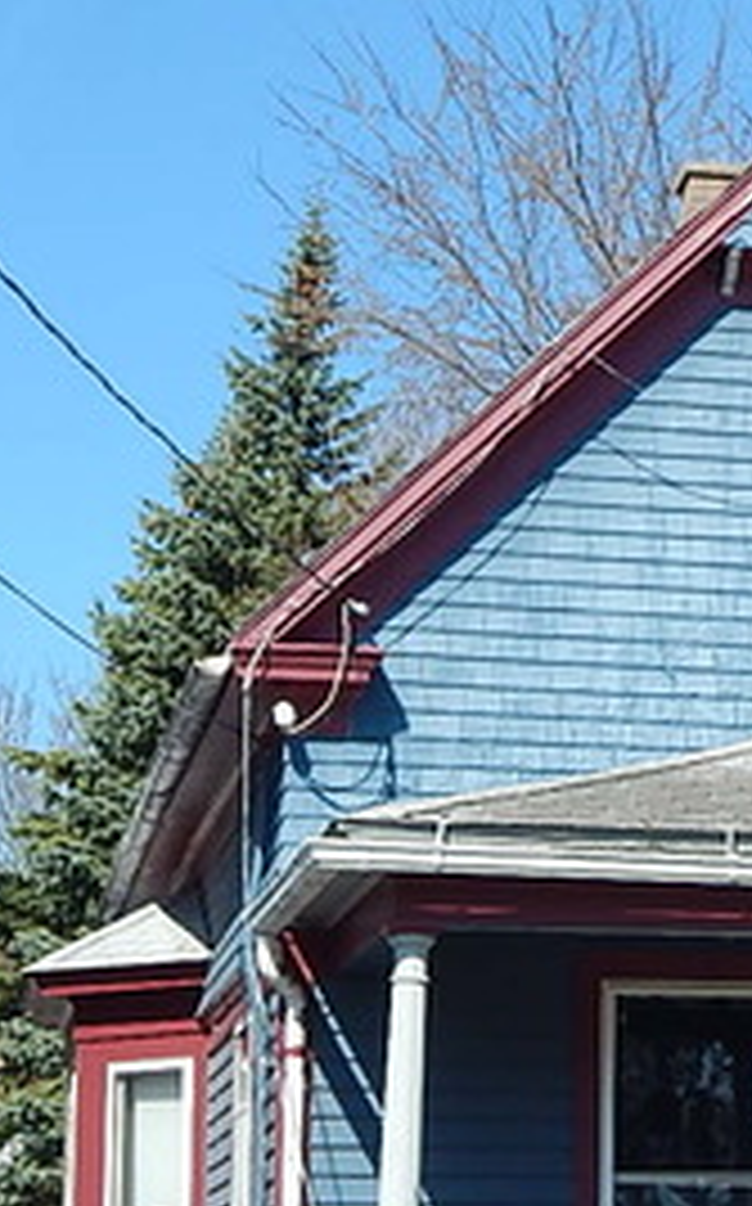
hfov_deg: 11.7
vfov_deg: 19.0
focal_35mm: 109
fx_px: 3582
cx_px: 950
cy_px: 932
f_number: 3.6
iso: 125
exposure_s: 1/1000
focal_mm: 7.7
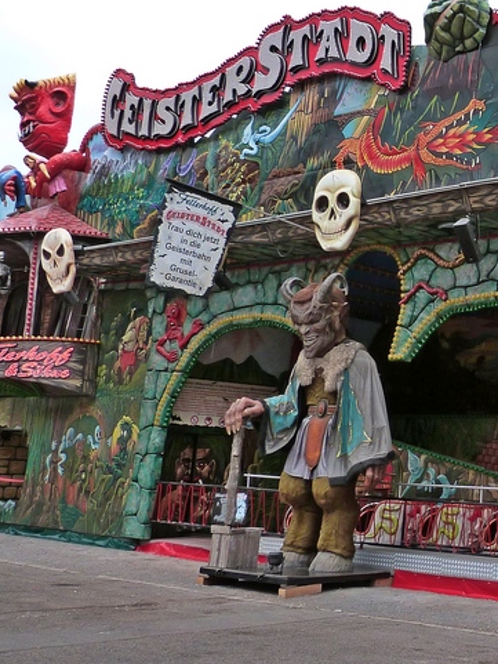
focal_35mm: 52
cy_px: 221
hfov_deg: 24.7
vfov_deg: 36.4
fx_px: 997
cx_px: 635
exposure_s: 1/200
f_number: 5.6
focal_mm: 4.5
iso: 160
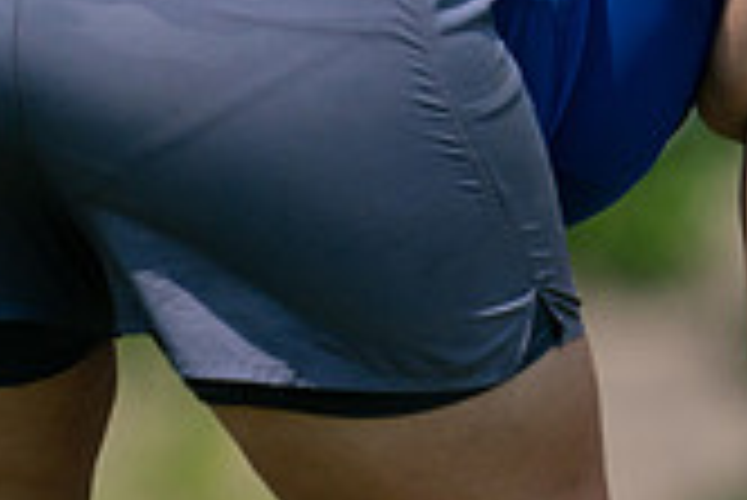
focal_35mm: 2101
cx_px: 1233
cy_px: 836
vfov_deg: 0.7
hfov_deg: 1.0
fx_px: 43633
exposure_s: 1/4000
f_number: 6.3
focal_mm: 600
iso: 800
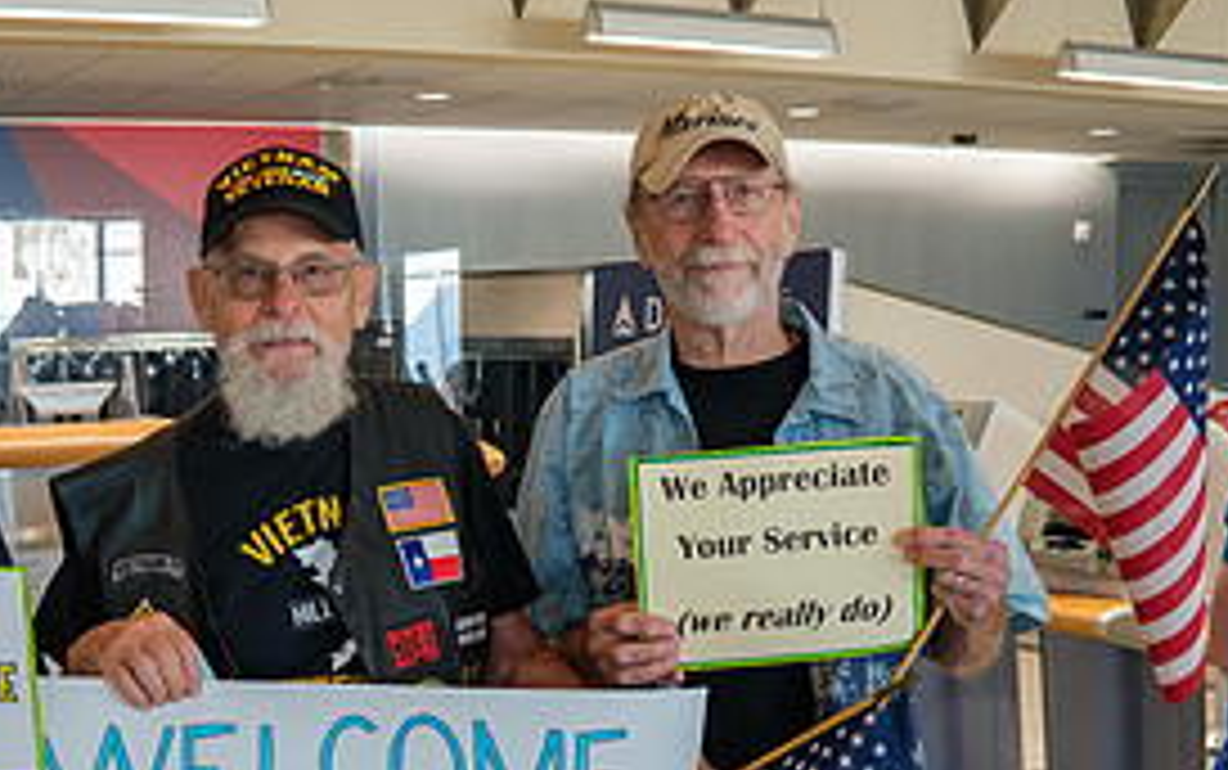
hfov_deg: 38.0
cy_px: 673
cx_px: 324
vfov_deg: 24.3
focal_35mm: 52
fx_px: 1741
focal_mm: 16
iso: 640
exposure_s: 1/40
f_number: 4
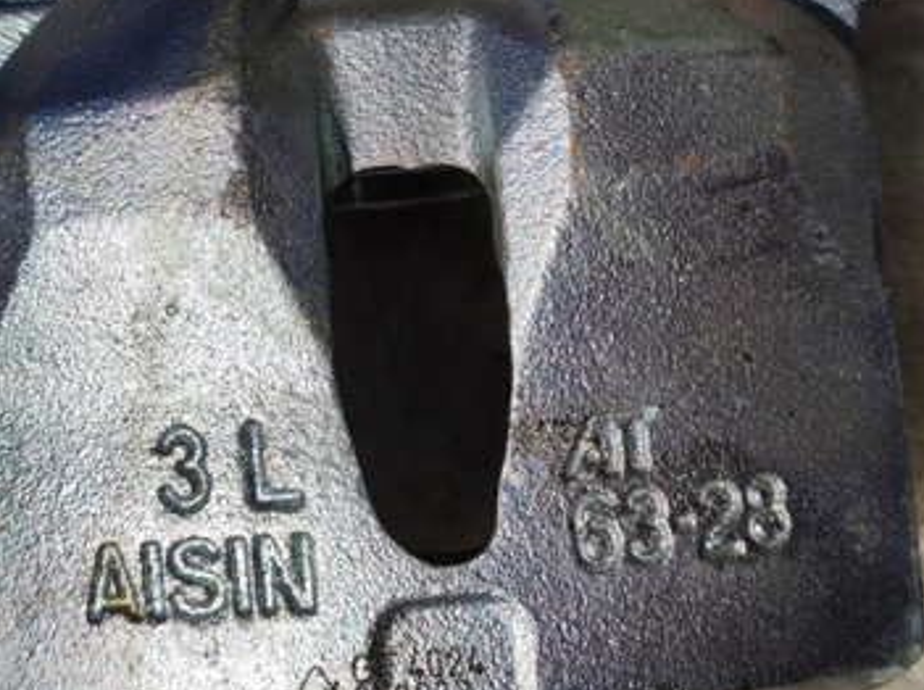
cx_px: 376
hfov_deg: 58.0
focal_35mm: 31
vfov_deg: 45.1
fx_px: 826
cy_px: 279
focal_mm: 4.74
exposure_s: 1/4637
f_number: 1.79
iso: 51
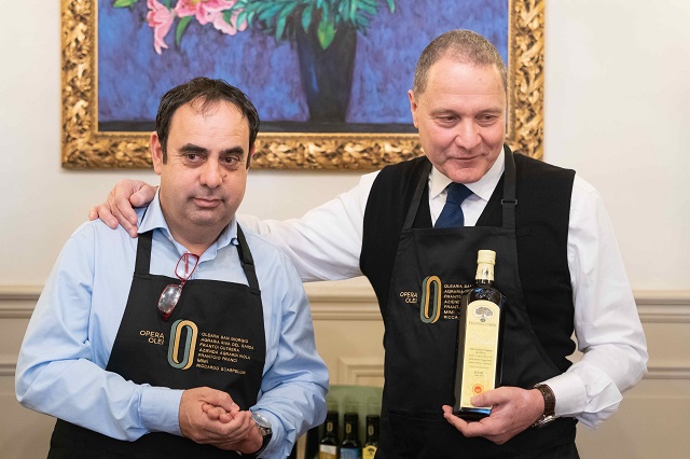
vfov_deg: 19.6
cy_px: 212
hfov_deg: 29.1
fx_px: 1330
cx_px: 356
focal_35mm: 69
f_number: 2.8
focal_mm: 60
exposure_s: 1/100
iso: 2500
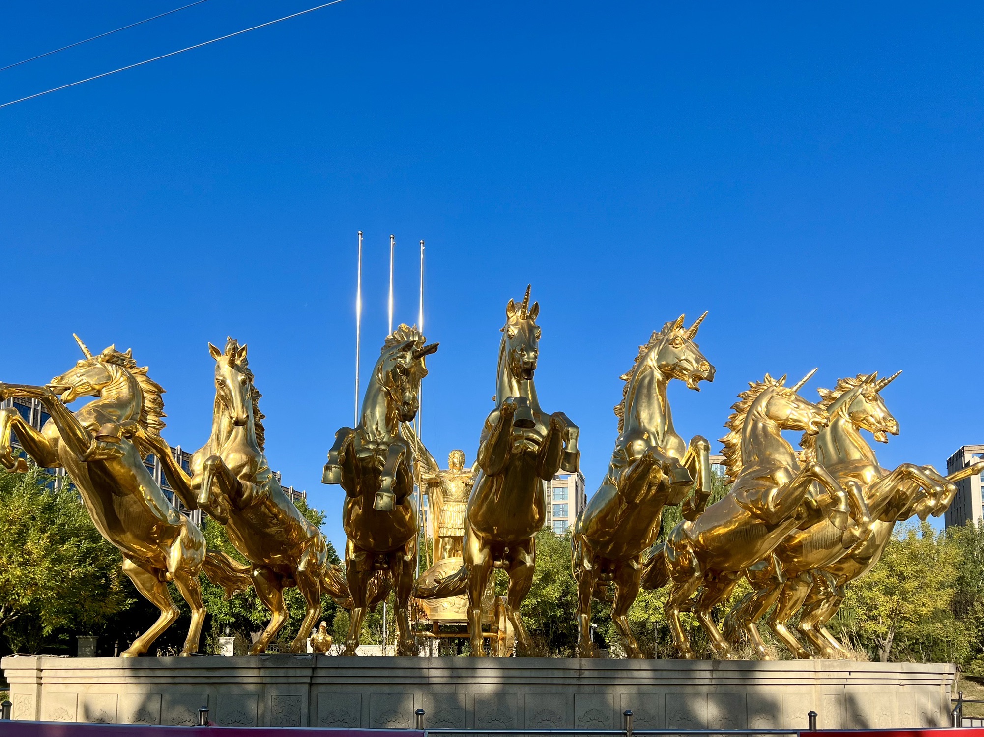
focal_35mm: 26
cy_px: 368
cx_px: 492
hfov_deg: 67.3
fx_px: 739
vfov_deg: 53.0
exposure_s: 1/3571
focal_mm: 5.7
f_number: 1.5
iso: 50
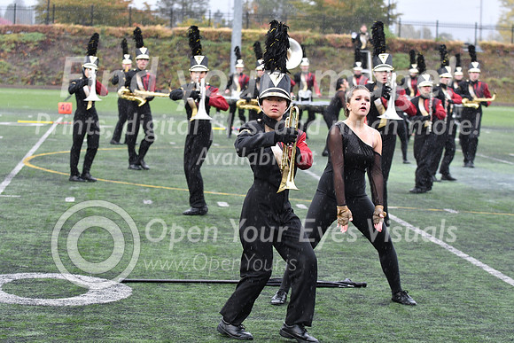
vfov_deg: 11.2
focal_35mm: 123
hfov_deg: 16.6
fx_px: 1756
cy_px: 172
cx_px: 257
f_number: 4
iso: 1000
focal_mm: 82
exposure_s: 1/500
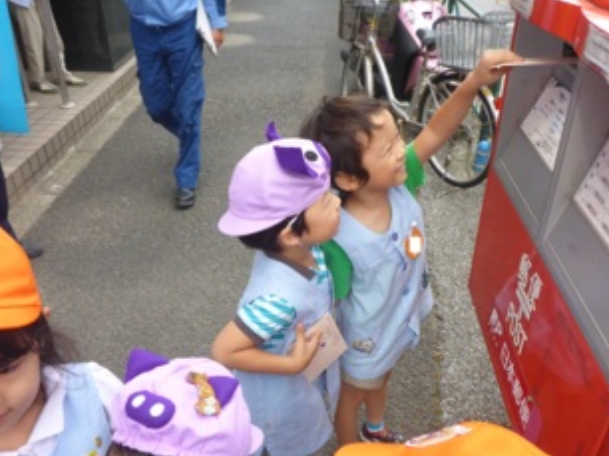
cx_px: 334
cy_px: 257
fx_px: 563
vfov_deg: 44.0
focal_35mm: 32
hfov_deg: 56.7
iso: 250
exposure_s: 1/500
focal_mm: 4.9
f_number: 3.3
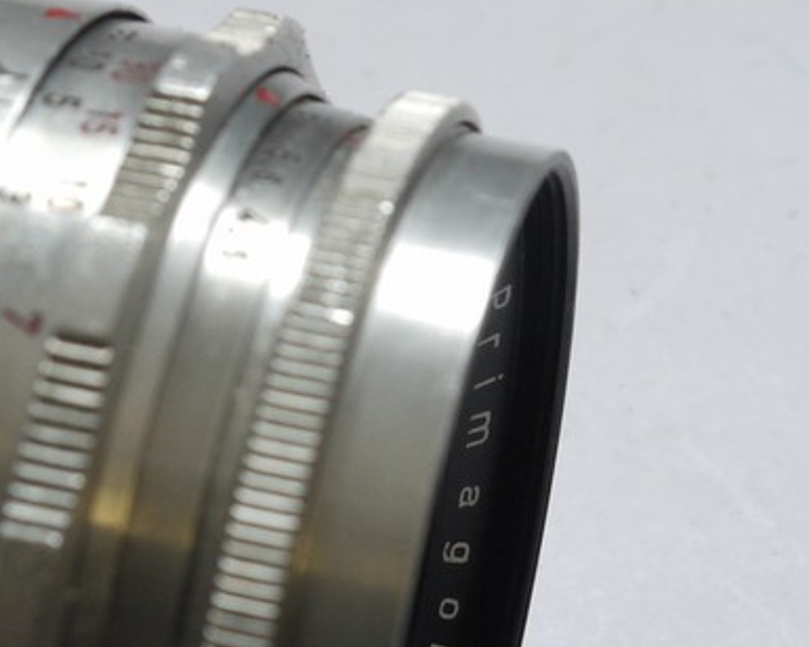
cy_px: 546
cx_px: 122
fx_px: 3639
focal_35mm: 152
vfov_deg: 10.1
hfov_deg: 12.6
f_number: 10
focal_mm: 25
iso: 320
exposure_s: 1/30
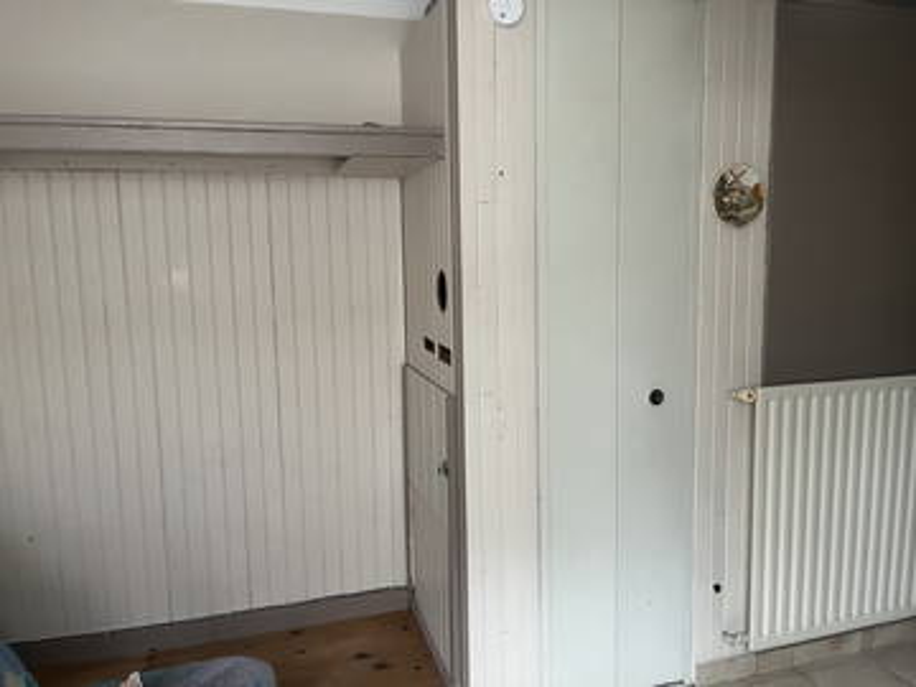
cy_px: 344
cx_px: 458
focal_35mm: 26
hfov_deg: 67.3
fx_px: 688
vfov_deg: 53.1
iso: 250
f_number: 1.6
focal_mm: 5.1
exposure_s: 1/60
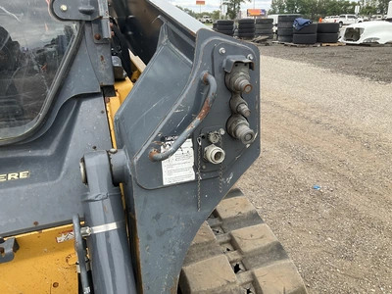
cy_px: 147
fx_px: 328
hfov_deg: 61.7
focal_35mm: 29
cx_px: 196
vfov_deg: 48.2
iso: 20
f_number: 1.8
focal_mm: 3
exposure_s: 1/223
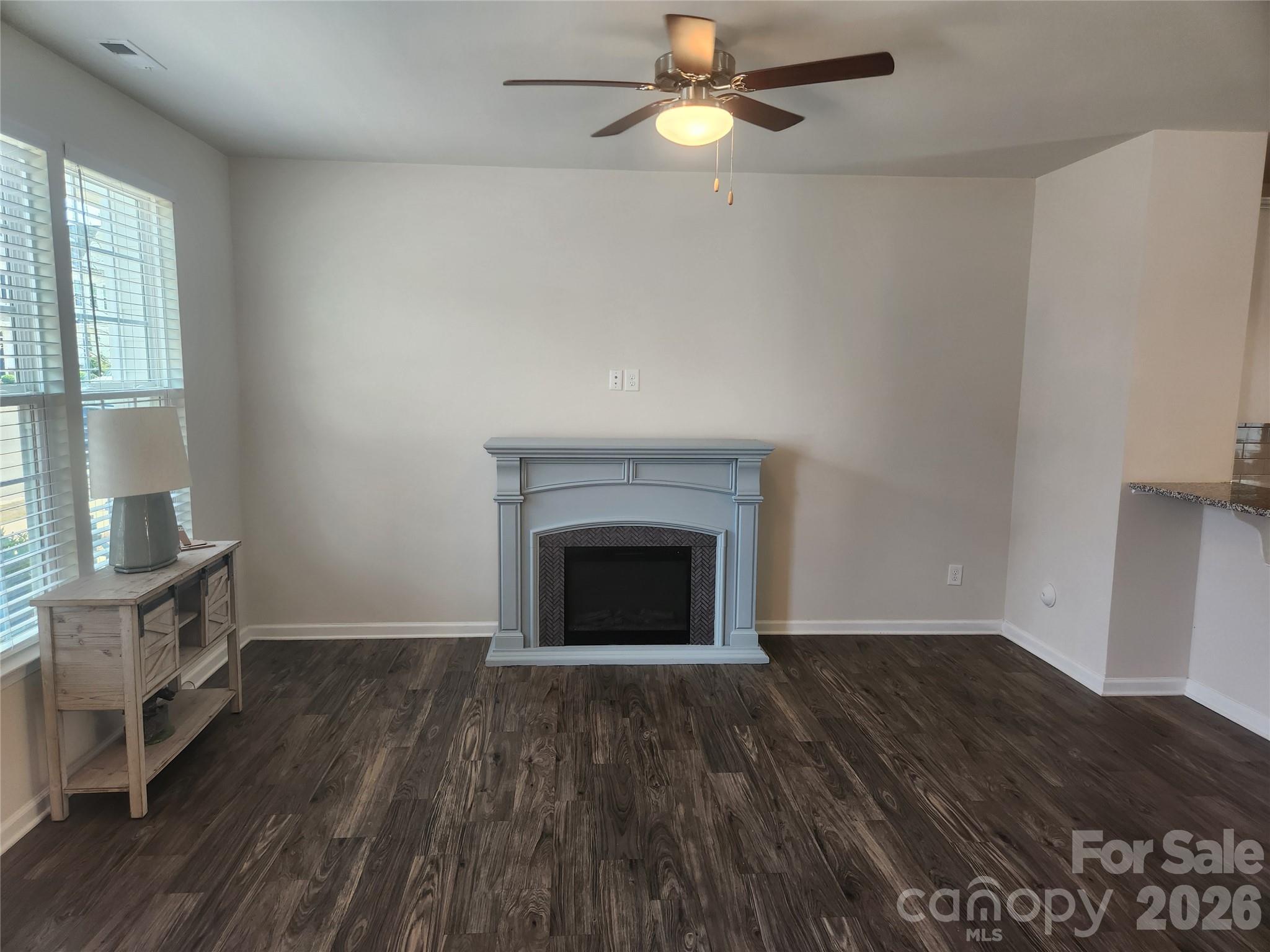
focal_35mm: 23
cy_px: 476
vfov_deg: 58.9
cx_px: 635
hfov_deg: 73.9
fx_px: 844
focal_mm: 5.4
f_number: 1.8
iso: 100
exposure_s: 1/120
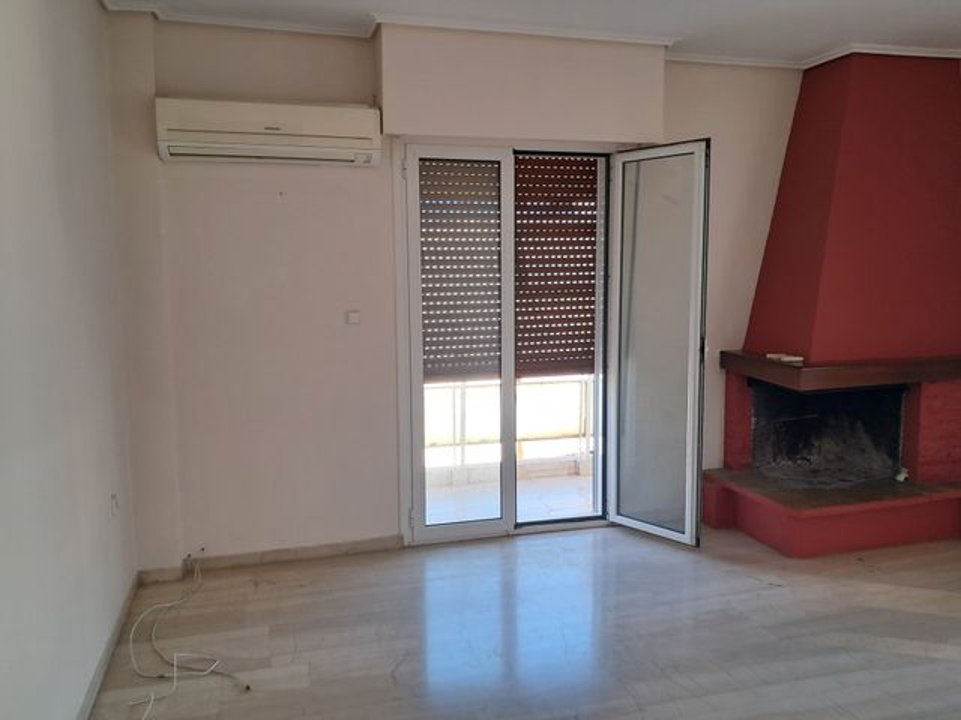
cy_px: 360
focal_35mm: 27
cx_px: 480
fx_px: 750
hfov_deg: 65.3
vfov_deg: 51.4
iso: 50
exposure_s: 1/60
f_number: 1.8
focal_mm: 4
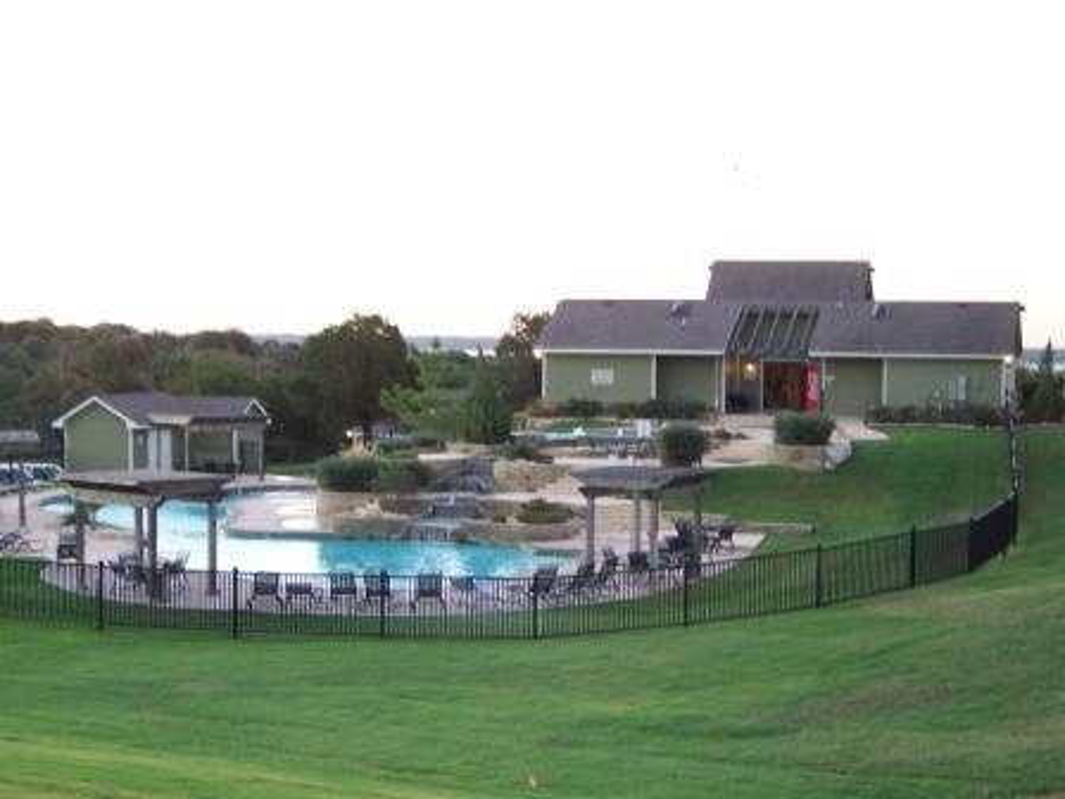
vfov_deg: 23.7
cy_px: 400
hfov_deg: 31.2
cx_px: 532
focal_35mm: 62
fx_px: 1907
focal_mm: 10.5
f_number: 3.2
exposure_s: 1/30
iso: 200
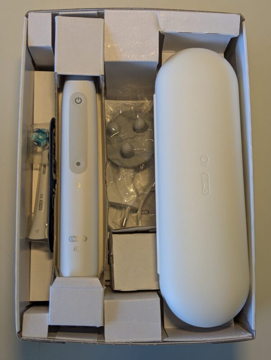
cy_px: 180
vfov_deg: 39.6
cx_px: 136
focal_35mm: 48
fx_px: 500
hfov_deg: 30.3
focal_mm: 6.81
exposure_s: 1/50
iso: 44
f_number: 1.85
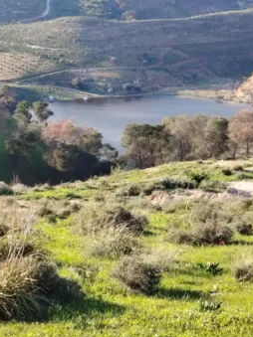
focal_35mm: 98
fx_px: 956
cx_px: 141
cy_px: 151
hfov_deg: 15.1
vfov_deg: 20.0
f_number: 1.75
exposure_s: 1/900
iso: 497
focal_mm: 5.25
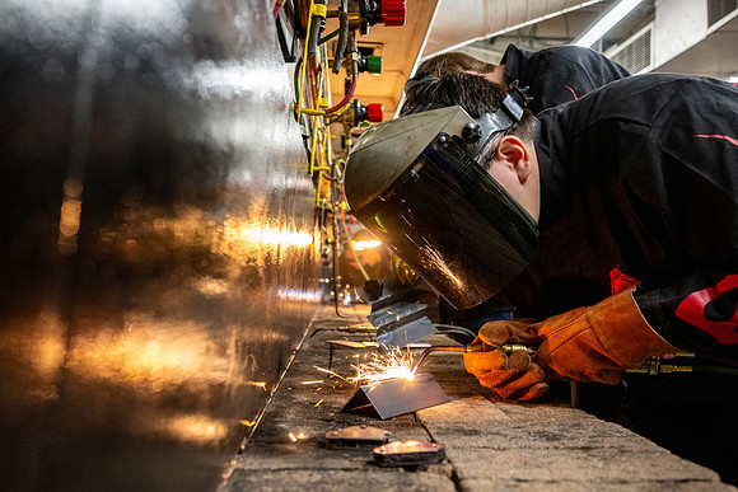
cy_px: 246
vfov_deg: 41.8
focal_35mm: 31
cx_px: 359
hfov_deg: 59.5
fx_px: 646
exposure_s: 1/200
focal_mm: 30
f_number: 4
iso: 2500
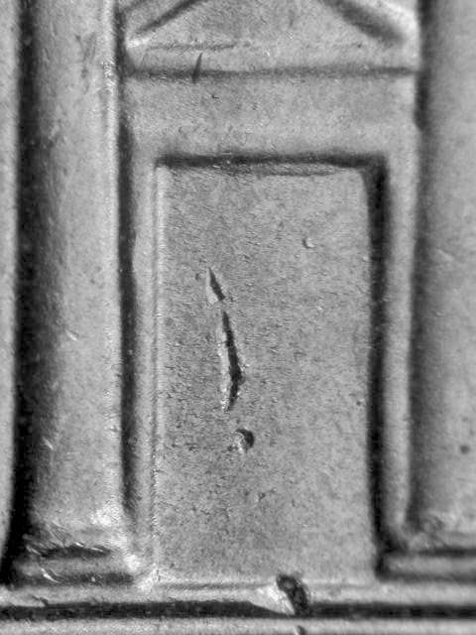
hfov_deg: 9.6
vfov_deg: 12.8
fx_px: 2824
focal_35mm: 154
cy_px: 318
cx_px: 238
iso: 100
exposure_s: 1/8.1
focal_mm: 32
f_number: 5.1
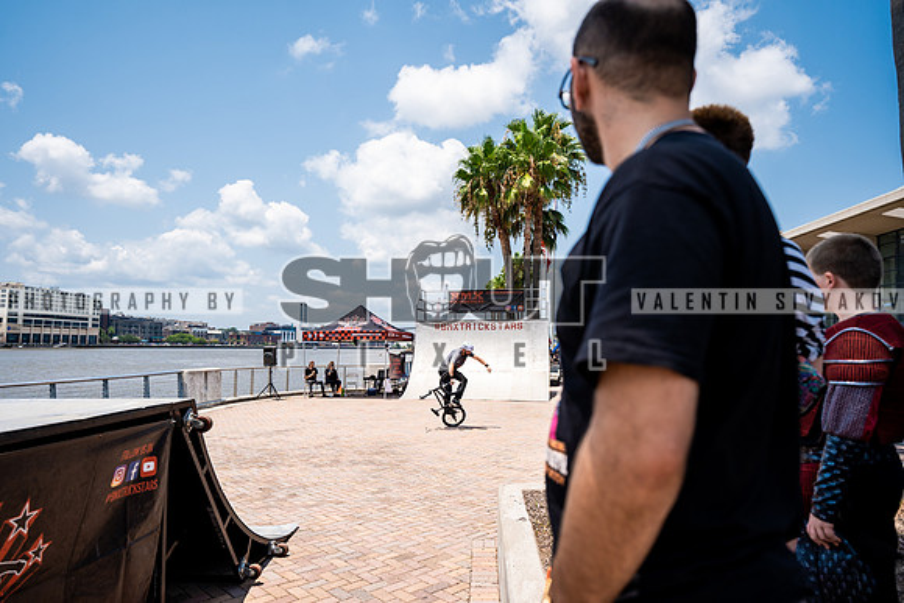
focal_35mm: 24
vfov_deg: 53.2
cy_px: 302
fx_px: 603
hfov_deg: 73.7
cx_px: 452
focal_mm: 24
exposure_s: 1/2500
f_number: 3.2
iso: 125
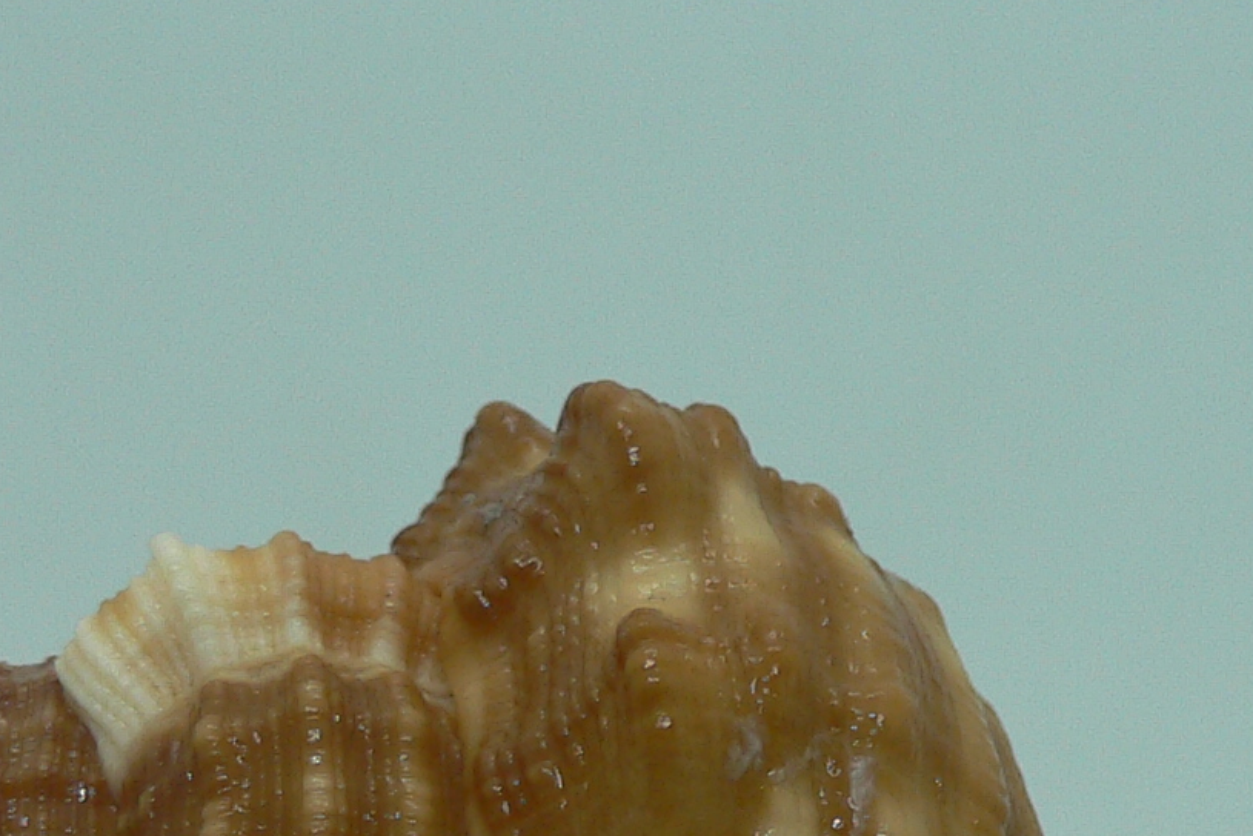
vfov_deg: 14.7
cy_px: 1005
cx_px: 904
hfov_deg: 22.4
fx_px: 3133
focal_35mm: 90
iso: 80
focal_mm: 4.6
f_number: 2.8
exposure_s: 1/60
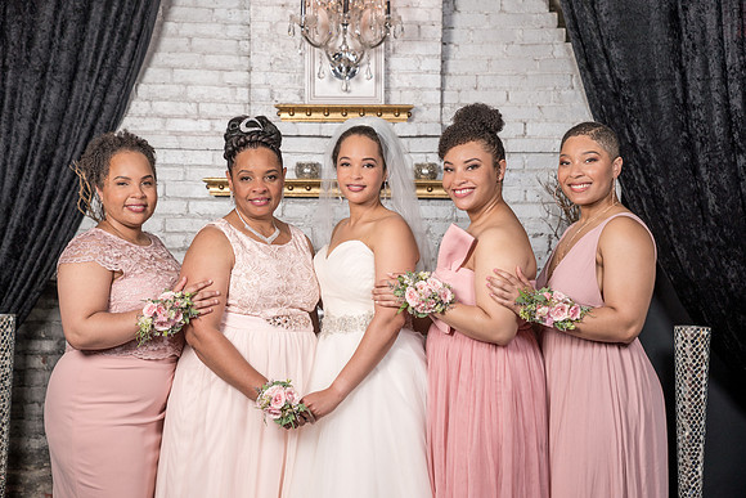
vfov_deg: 19.5
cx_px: 373
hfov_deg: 28.8
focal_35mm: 70
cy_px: 249
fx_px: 1451
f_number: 4
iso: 100
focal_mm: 70
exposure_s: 1/200
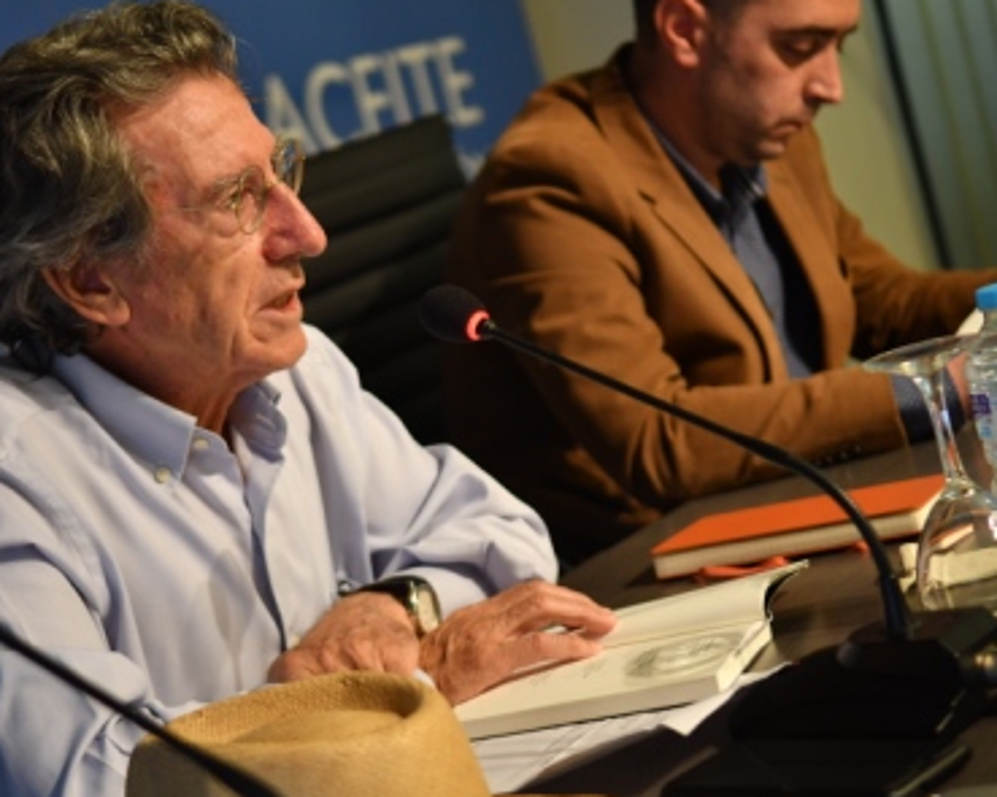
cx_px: 403
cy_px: 398
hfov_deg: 23.3
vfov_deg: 18.7
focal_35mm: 82
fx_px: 2419
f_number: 2.8
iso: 1000
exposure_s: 1/60
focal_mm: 48
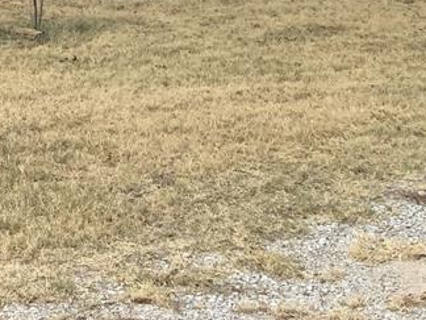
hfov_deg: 19.9
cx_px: 117
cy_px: -133
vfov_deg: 14.3
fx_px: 1206
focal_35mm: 98
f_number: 2.4
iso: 25
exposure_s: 1/1148
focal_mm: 3.3
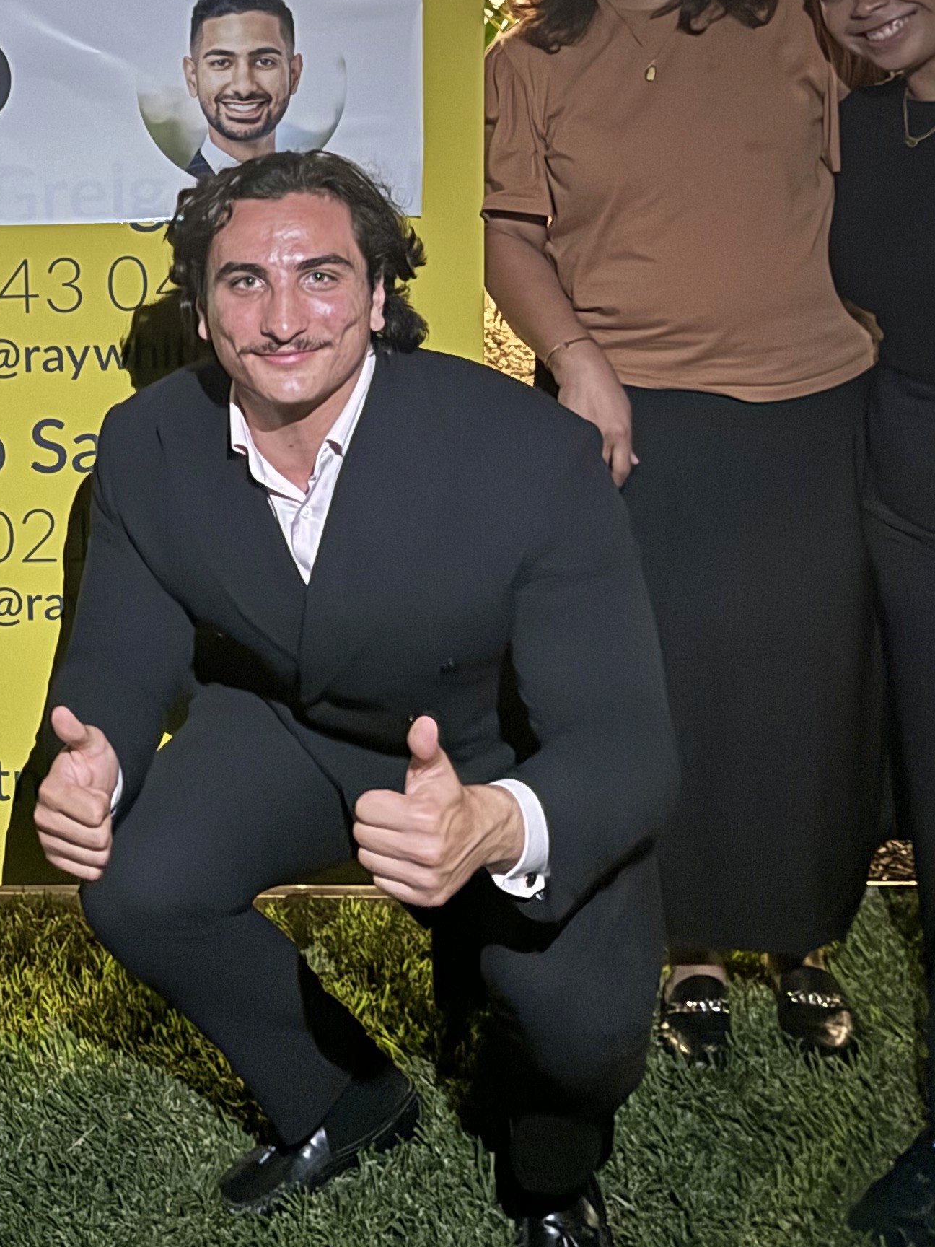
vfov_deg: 33.5
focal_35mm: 56
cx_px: -5
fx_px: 2017
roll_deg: +1.3
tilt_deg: -7.7
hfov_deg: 24.8
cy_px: 269
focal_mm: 6.86
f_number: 1.78
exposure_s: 1/14
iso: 1600
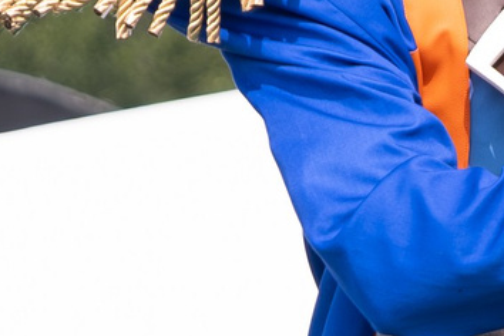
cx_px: 299
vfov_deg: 2.3
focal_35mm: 601
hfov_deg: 3.4
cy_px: 176
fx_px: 8413
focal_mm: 55
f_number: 2.8
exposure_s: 1/1000
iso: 160
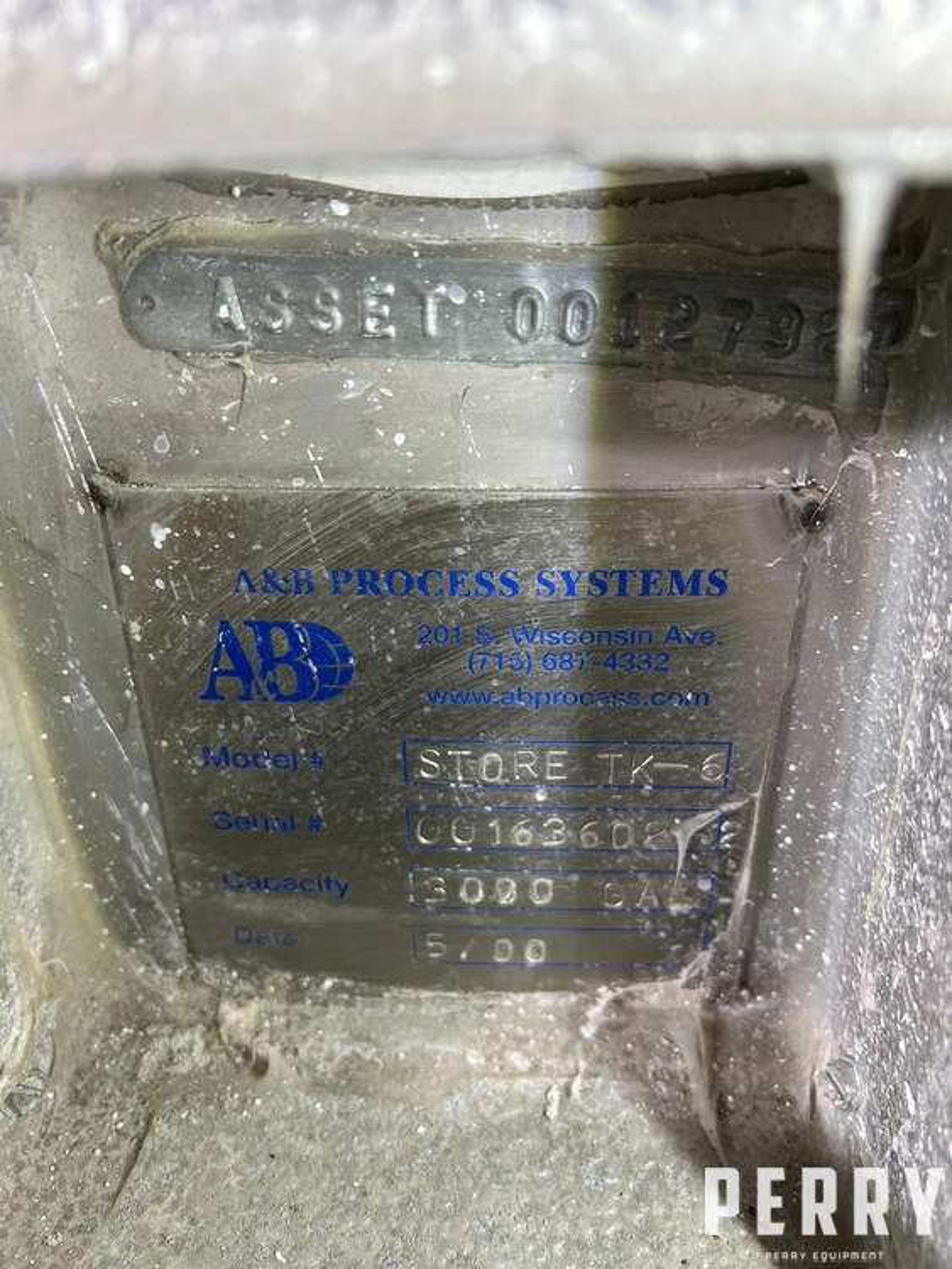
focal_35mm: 26
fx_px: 953
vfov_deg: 67.3
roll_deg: +0.0
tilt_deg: -28.8
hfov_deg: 53.1
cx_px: 476
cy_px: 634
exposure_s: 1/50
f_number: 1.5
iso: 125
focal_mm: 5.7
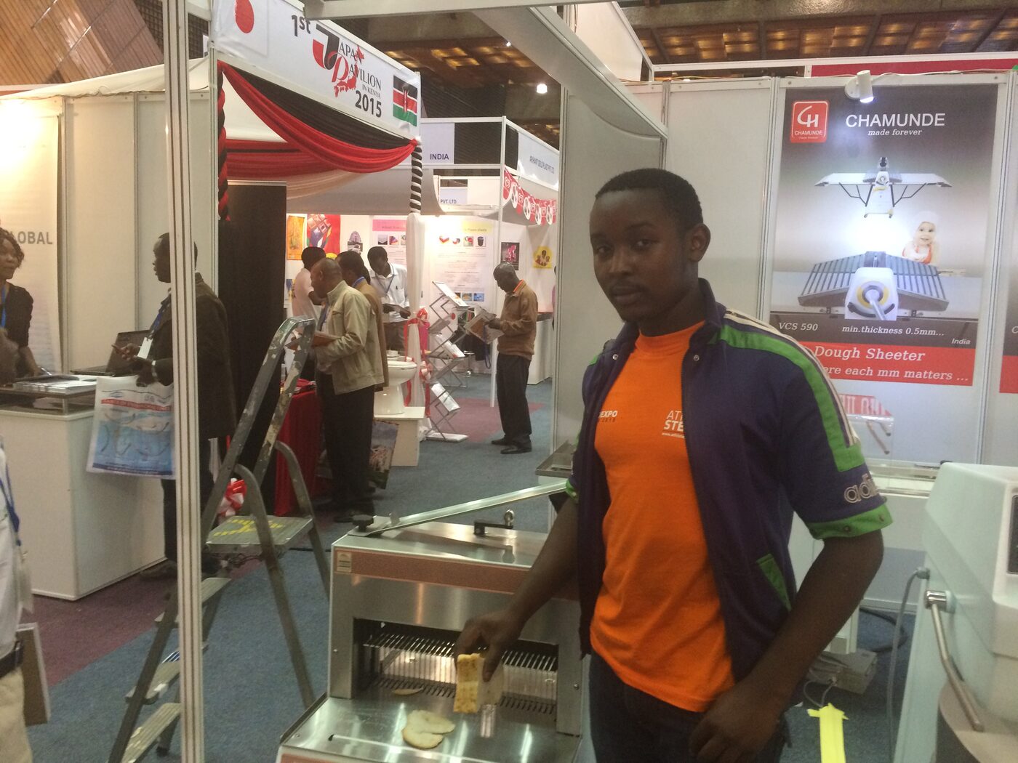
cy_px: 382
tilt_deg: -9.7
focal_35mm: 29
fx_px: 853
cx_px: 509
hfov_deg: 61.7
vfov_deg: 48.2
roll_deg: -2.1
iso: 250
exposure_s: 1/30
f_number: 2.2
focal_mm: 4.15
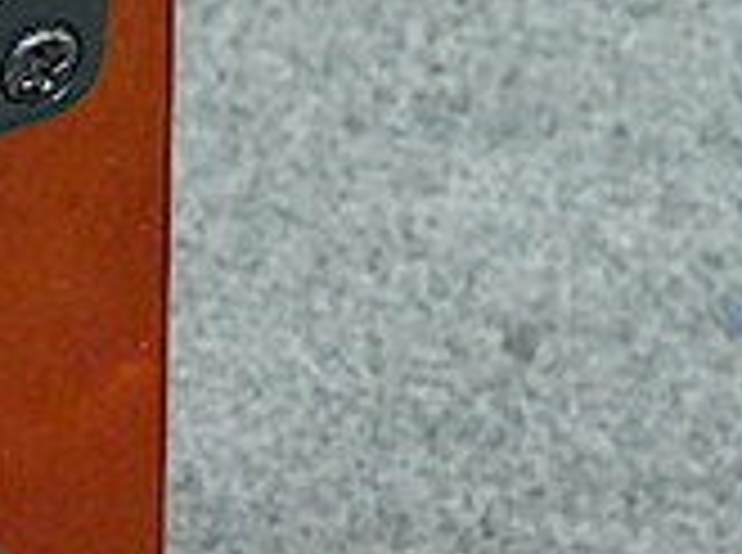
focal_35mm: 1003
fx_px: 21453
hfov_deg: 2.0
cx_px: -549
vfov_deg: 1.5
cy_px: -486
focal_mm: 30.9
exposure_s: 1/1.6
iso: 200
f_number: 5.6
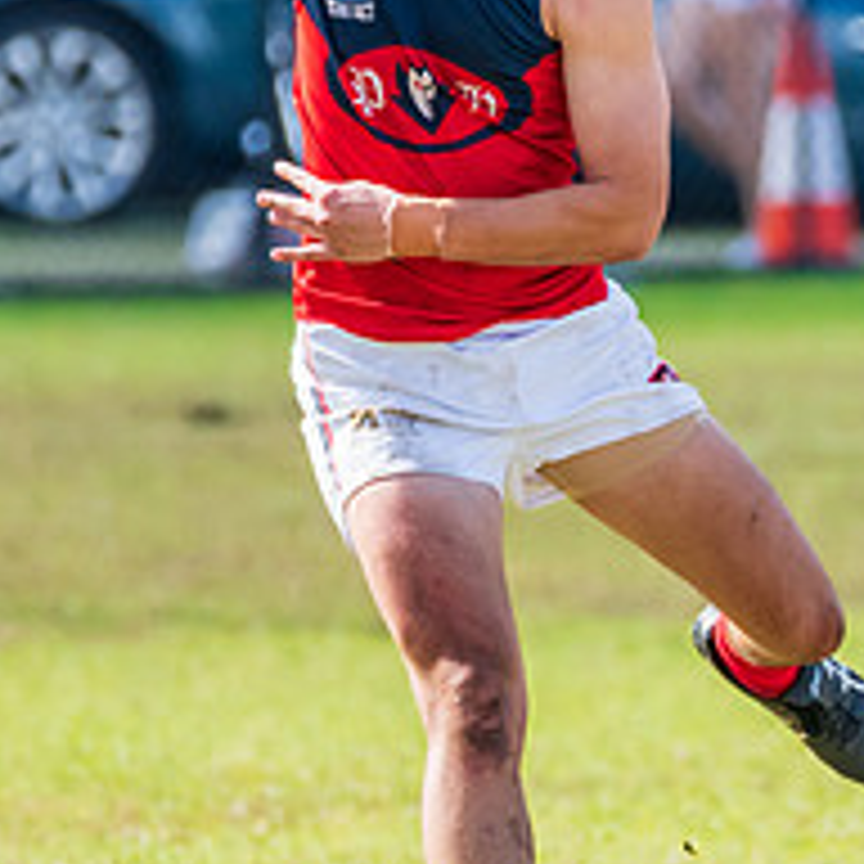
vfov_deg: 1.2
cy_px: 640
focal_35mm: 1492
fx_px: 42132
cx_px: 908
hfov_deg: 1.2
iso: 800
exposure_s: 1/1600
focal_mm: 420
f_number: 7.1
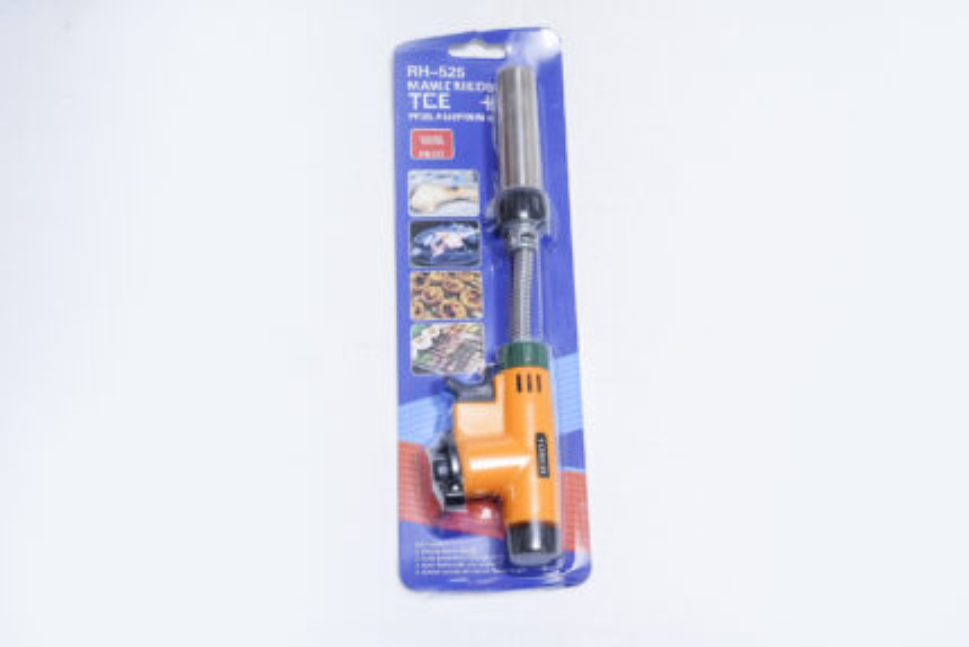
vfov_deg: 24.6
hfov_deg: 36.2
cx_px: 484
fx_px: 1481
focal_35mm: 55
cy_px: 324
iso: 3200
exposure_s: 1/200
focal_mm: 55
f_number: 9
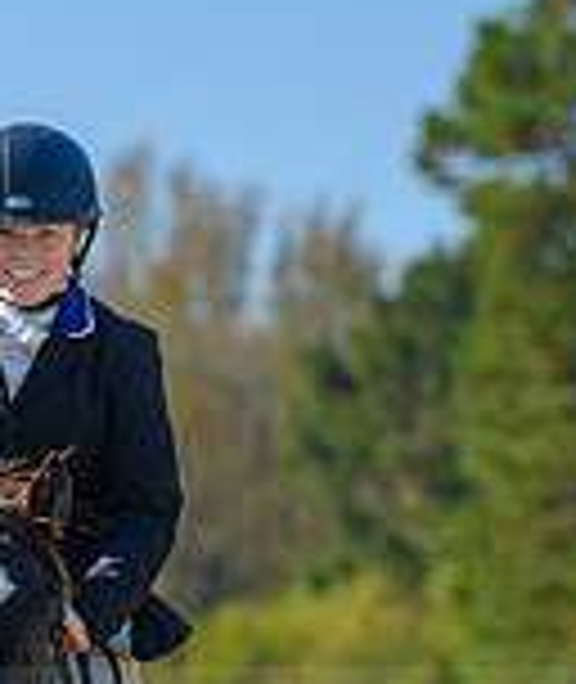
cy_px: 689
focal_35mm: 650
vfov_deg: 2.9
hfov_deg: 2.5
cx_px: 56
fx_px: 13433
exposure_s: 1/500
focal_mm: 140
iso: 100
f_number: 3.5
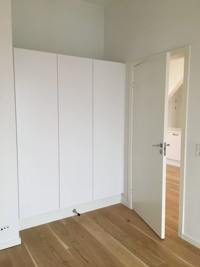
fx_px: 223
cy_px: 134
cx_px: 100
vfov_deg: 61.7
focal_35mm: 29
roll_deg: -0.1
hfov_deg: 48.2
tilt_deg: -5.8
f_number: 2.2
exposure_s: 1/33
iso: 125
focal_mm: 4.15
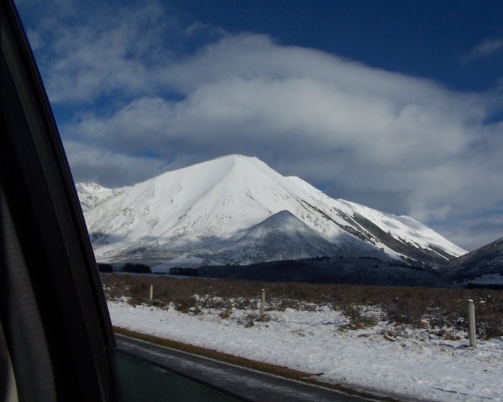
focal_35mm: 42
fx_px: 625
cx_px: 263
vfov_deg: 35.7
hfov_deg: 43.8
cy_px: 196
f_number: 5.6
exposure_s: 1/1500
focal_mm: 6.3
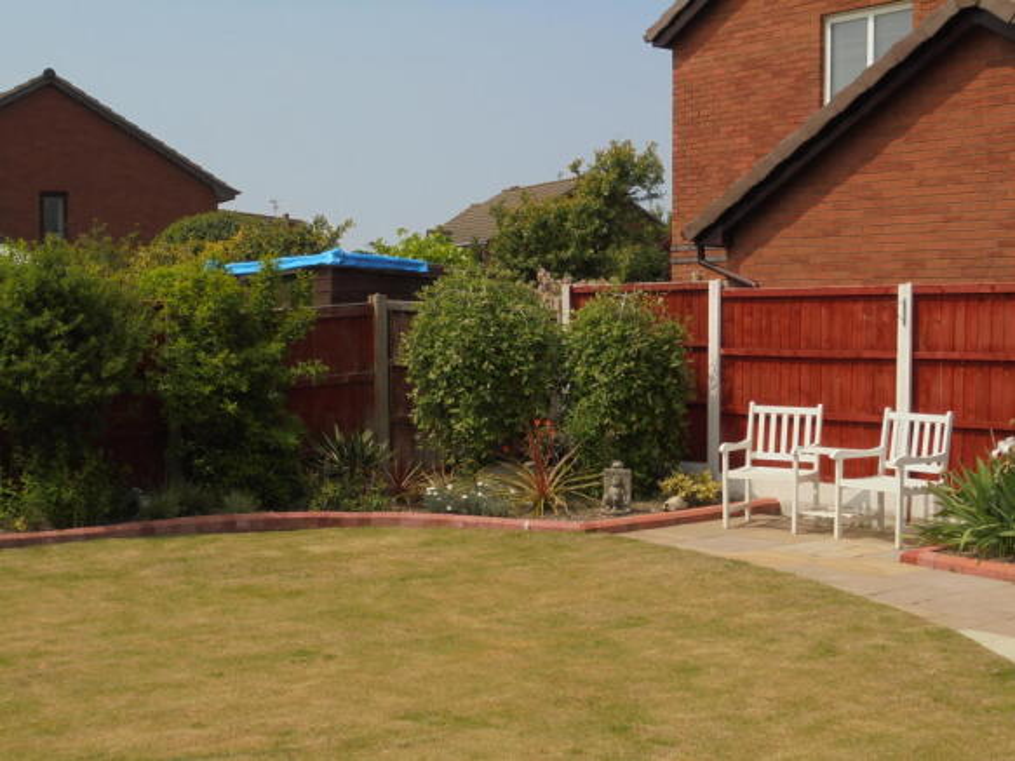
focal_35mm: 49
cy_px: 380
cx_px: 508
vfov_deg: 29.7
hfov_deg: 38.9
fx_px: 1436
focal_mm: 8.9
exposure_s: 1/800
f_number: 4.8
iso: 100
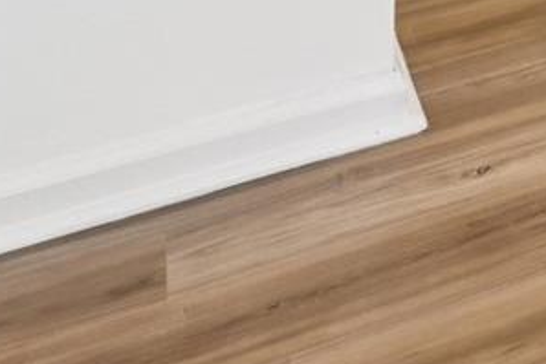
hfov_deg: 12.3
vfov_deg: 9.2
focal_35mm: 111
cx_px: 1473
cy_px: -817
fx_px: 1690
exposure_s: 1/8
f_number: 10
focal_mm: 16.2
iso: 100
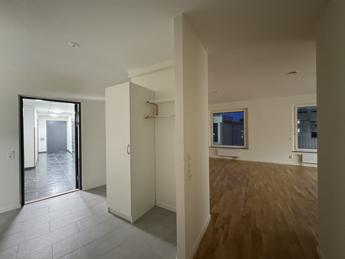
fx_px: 140
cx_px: 172
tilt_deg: +0.7
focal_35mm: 14
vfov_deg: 85.7
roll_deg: +0.9
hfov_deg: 102.1
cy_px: 130
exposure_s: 1/50
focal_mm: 2.22
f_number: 2.2
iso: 1000
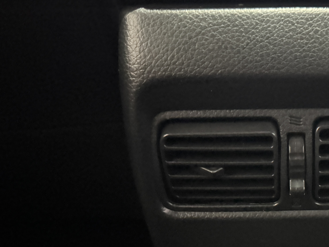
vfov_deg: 30.3
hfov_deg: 38.2
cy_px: 217
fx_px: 437
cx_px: 302
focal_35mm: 46
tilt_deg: -36.4
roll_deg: -1.0
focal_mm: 6.76
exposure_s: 1/15
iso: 12500
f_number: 1.78
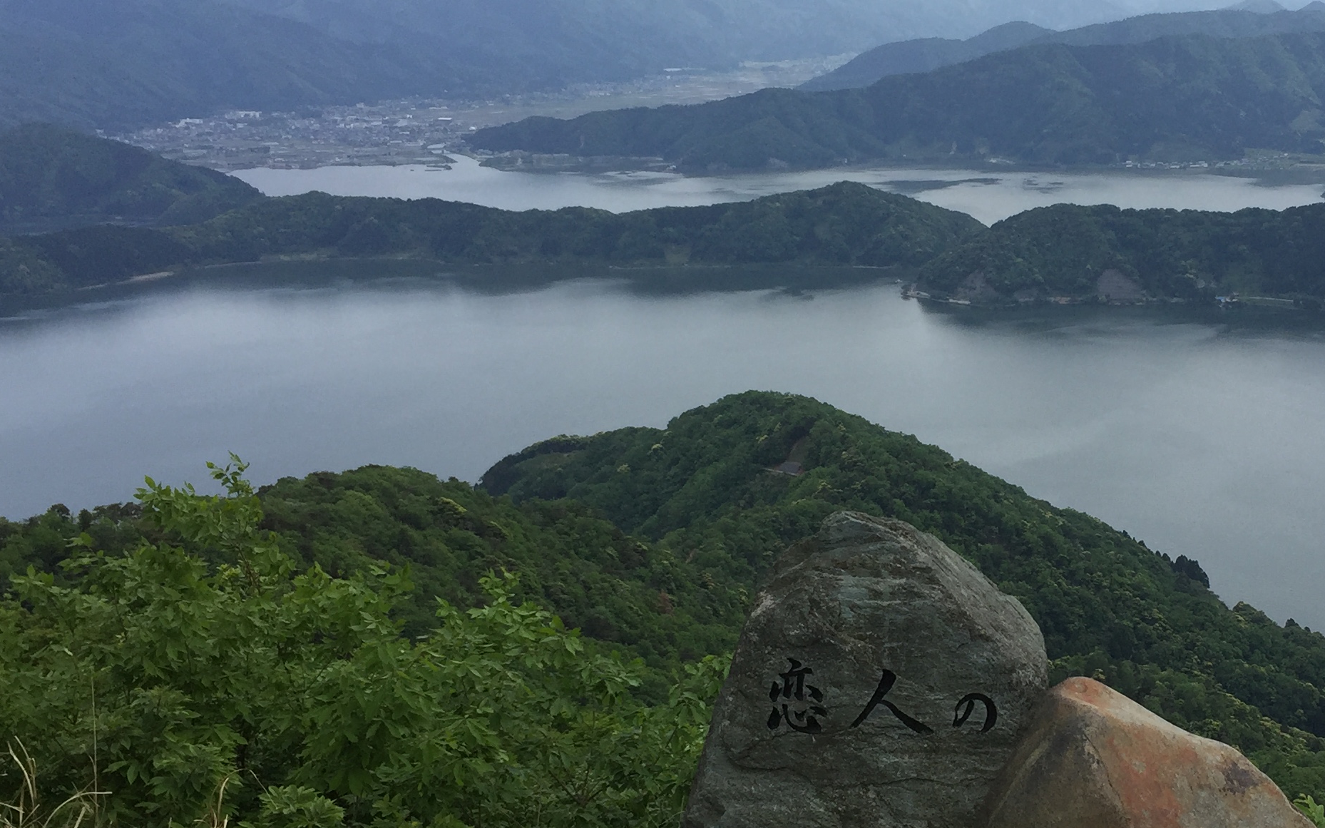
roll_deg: -0.1
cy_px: 519
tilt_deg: -16.4
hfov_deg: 36.7
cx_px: 988
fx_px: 1950
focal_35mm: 54
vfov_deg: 23.9
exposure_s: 1/1883
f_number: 2.2
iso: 32
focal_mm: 4.15
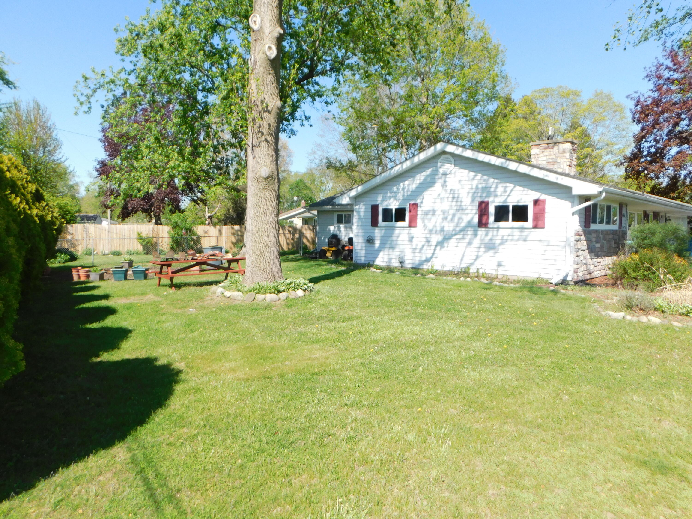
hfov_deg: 71.6
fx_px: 480
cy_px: 260
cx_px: 346
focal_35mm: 24
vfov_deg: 56.8
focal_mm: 4.1
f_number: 3
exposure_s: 1/800
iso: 125
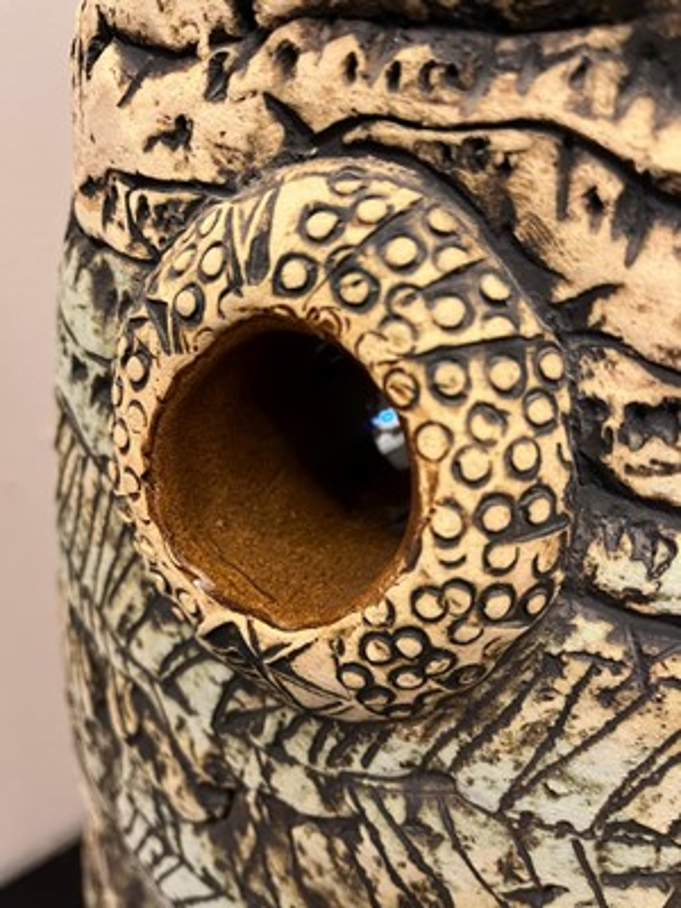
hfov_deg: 53.1
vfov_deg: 67.3
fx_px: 682
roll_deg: -7.7
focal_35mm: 26
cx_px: 340
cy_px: 454
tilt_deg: -28.8
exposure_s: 1/50
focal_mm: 5.1
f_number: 1.6
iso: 500
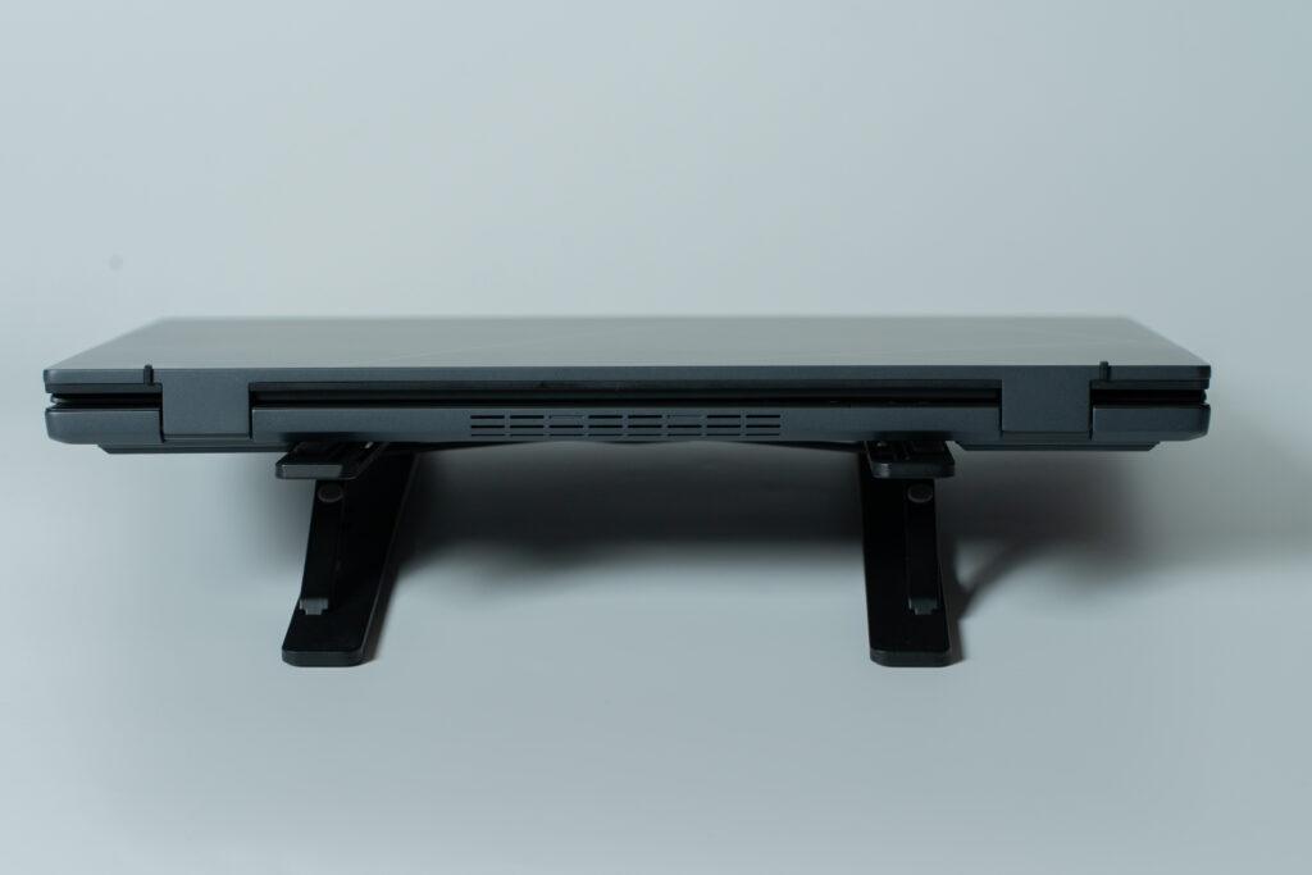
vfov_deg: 13.8
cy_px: 438
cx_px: 656
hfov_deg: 20.6
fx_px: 3606
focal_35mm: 99
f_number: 8
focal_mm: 98
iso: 640
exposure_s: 1/50
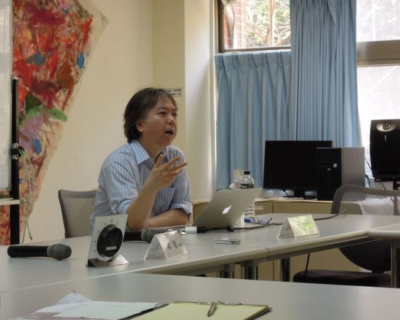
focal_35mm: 105
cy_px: 160
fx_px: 1243
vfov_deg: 14.7
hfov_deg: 18.3
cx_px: 187
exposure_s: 1/30
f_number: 5.5
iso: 400
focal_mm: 17.9
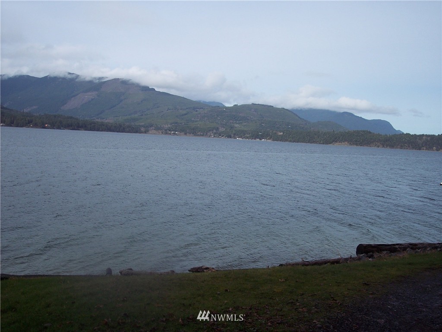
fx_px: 498
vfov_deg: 36.8
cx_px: 221
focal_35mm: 39
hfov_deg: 47.9
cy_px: 166
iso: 100
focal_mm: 8
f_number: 4
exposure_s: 1/1000
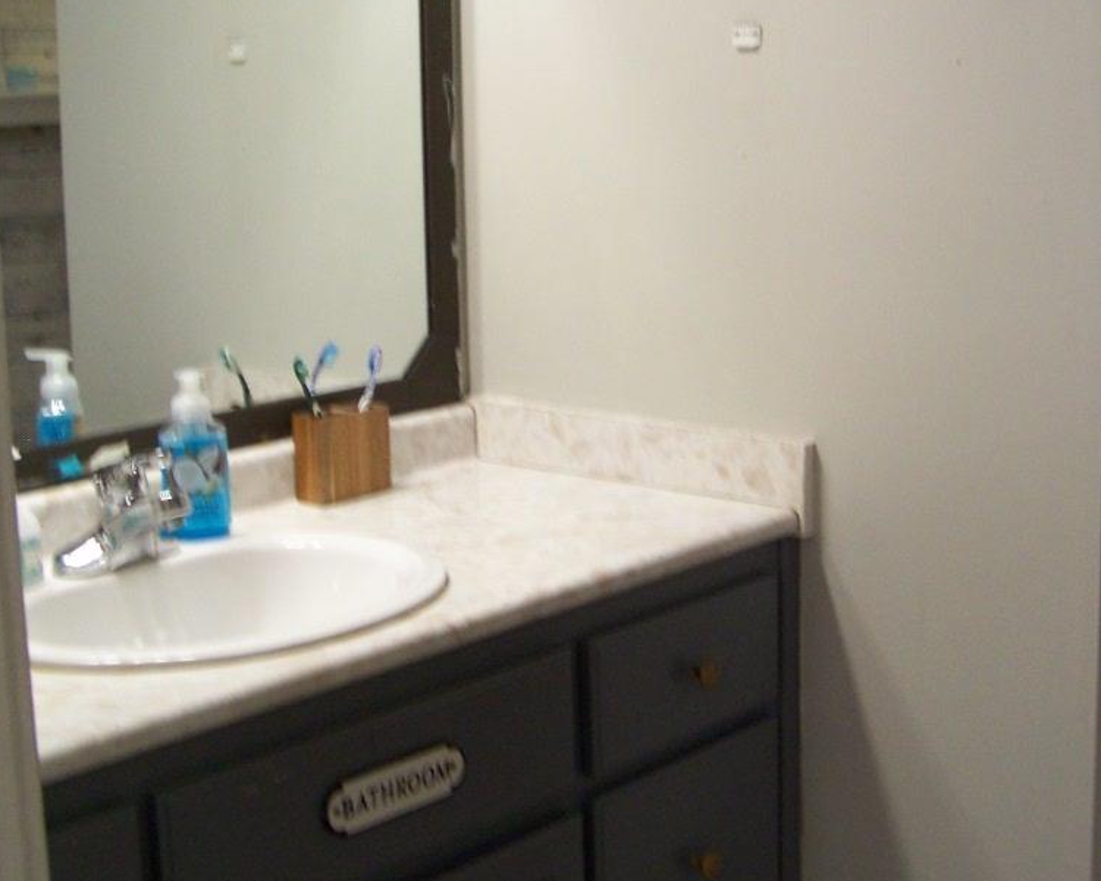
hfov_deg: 31.2
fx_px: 1955
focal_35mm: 60
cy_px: 316
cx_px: 735
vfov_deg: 25.3
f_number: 2.8
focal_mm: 5.85
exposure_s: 1/30
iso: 169
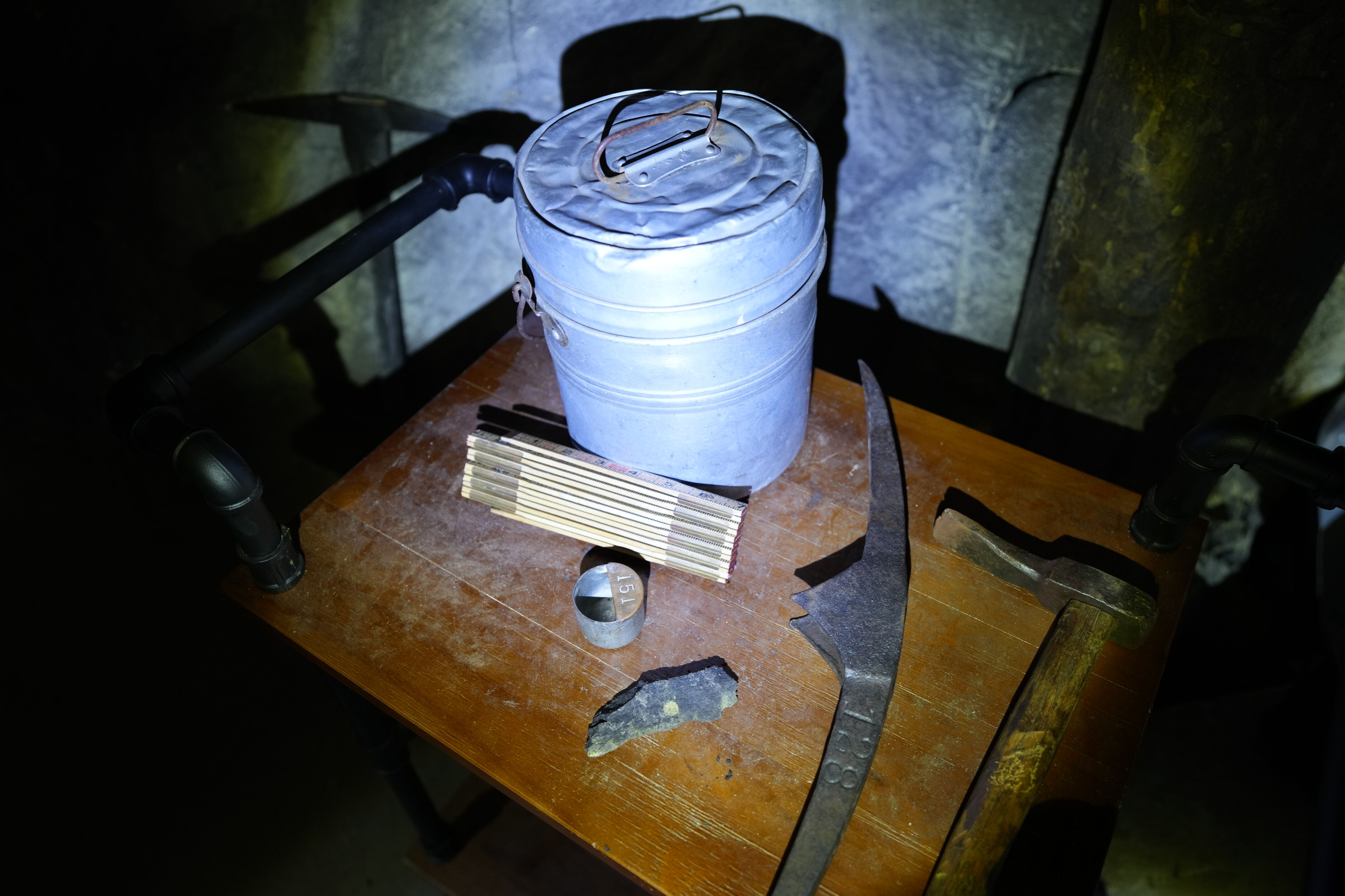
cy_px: 448
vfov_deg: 53.1
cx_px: 672
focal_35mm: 24
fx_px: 897
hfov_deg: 73.7
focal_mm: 24
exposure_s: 1/30
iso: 640
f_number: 2.8
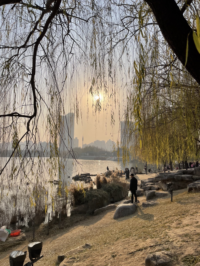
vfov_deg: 67.3
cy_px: 133
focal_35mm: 26
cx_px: 100
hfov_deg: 53.1
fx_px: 200
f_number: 1.6
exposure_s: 1/7299
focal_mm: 4.2
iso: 32
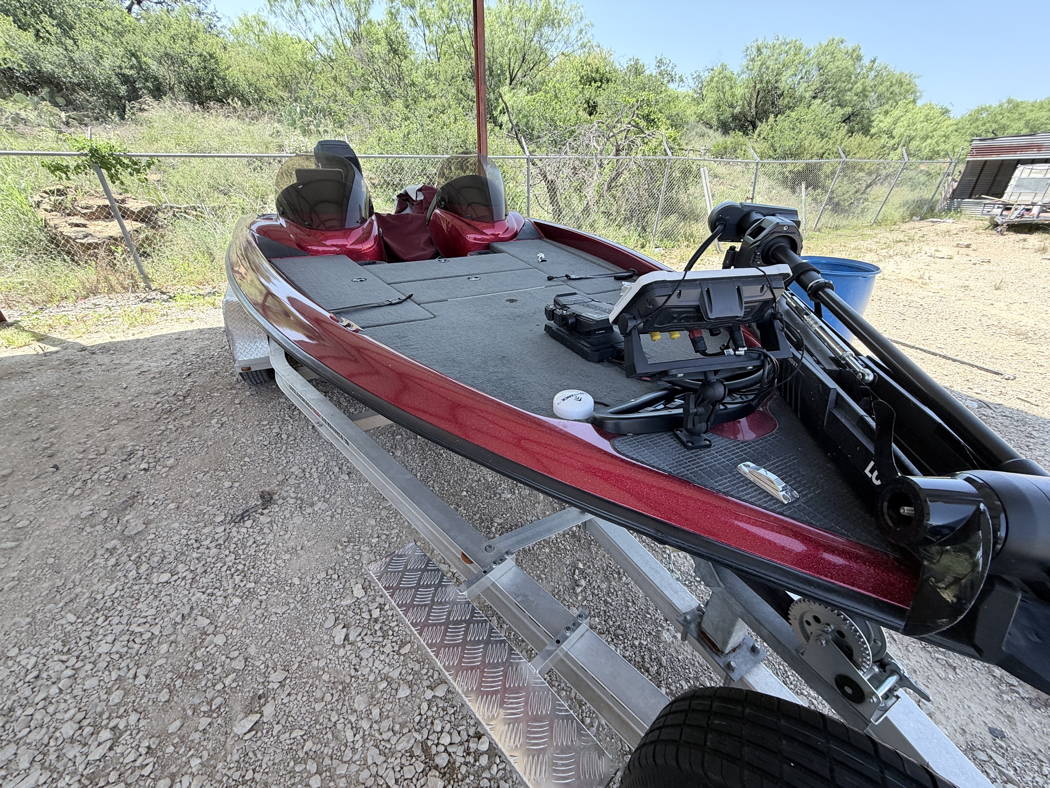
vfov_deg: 85.7
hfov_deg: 102.1
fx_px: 425
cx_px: 525
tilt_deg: -27.5
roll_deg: +0.7
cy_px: 394
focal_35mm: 14
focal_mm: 2.22
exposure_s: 1/214
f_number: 2.2
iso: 40
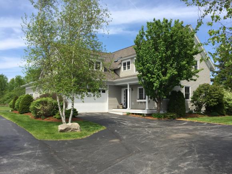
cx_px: 116
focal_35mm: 29
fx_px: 194
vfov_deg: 48.2
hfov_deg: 61.7
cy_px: 87
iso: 32
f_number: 2.2
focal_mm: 4.15
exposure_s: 1/1199
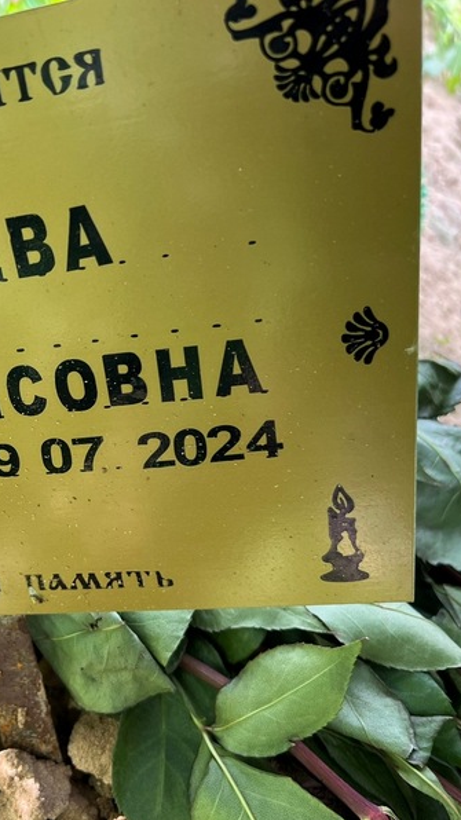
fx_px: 826
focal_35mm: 38
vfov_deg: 52.8
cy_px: 411
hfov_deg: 29.1
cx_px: -4
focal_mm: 5.7
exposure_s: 1/121
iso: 50
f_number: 1.5
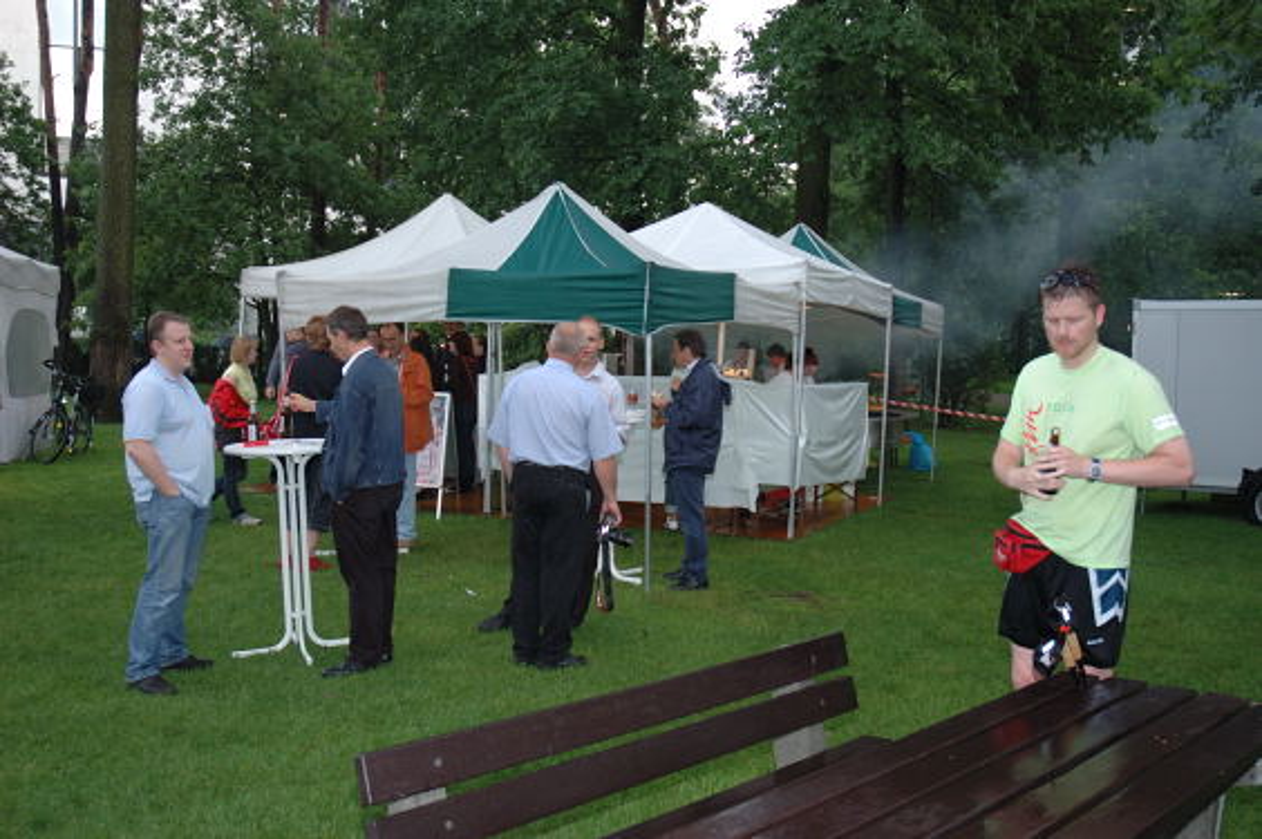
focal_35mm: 38
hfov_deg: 51.3
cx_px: 631
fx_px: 1313
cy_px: 420
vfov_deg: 35.4
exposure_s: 1/60
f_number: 4
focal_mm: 25
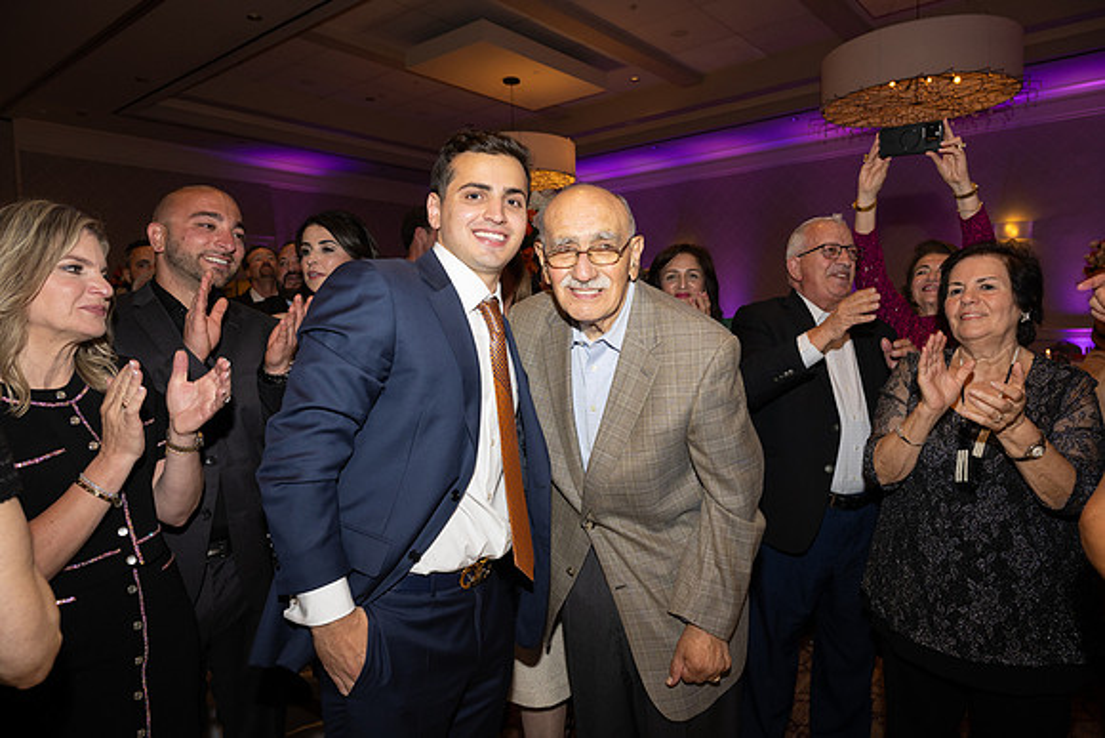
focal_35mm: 24
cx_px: 552
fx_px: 737
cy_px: 369
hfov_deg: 73.7
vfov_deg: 53.2
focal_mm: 24
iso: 800
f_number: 5.6
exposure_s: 1/100
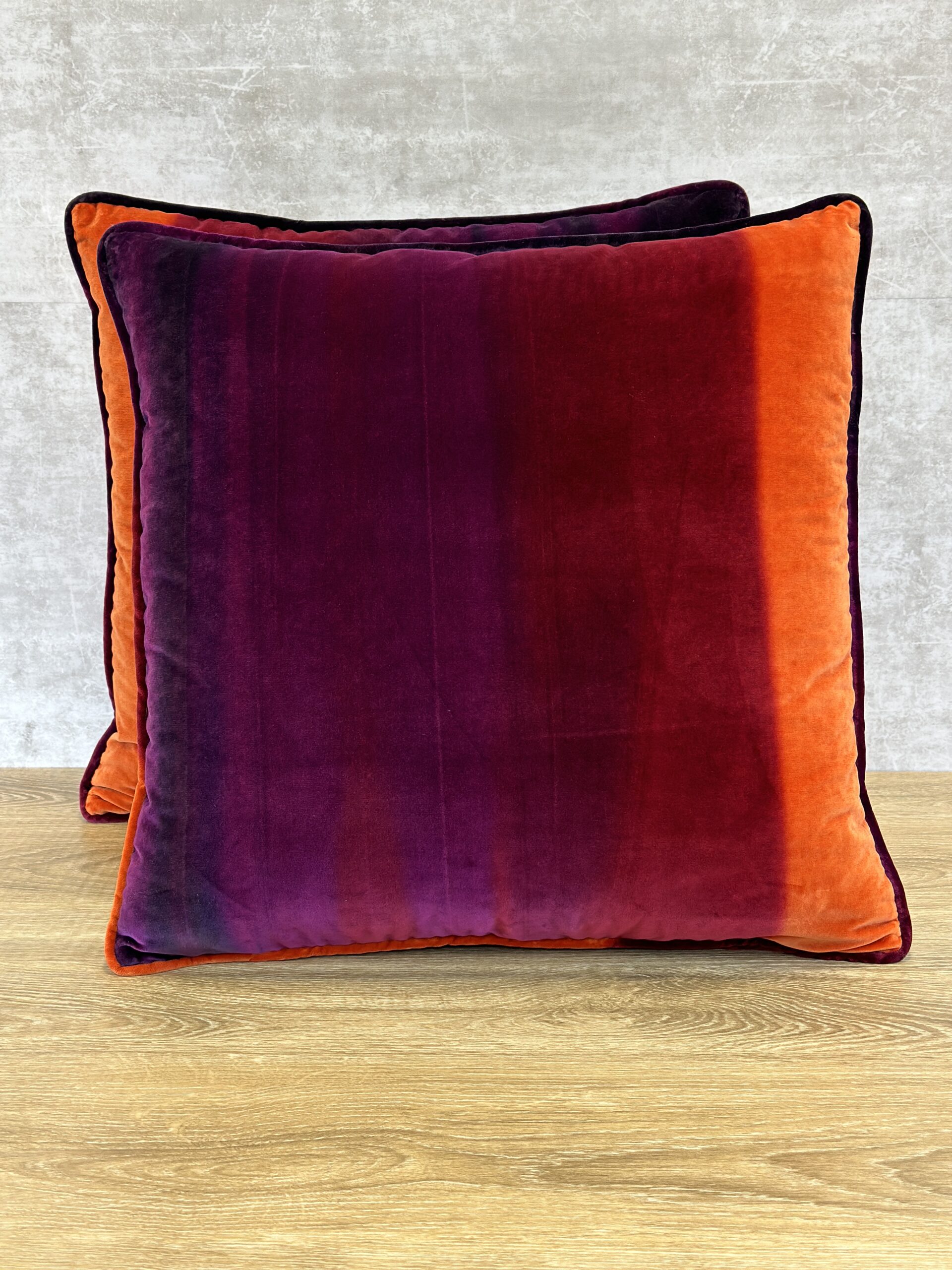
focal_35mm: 48
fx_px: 1760
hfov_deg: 30.3
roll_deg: +0.6
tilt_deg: -13.8
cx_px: 476
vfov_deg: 39.7
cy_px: 635
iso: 100
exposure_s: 1/60
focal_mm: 6.86
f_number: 1.78
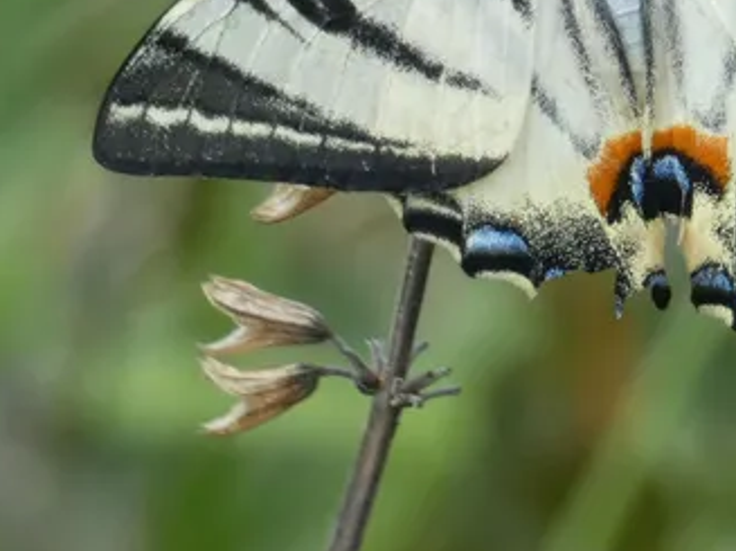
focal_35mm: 1443
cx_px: 637
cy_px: 110
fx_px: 30670
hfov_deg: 1.4
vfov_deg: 1.0
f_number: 5.6
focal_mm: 132.1
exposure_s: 1/100
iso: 200
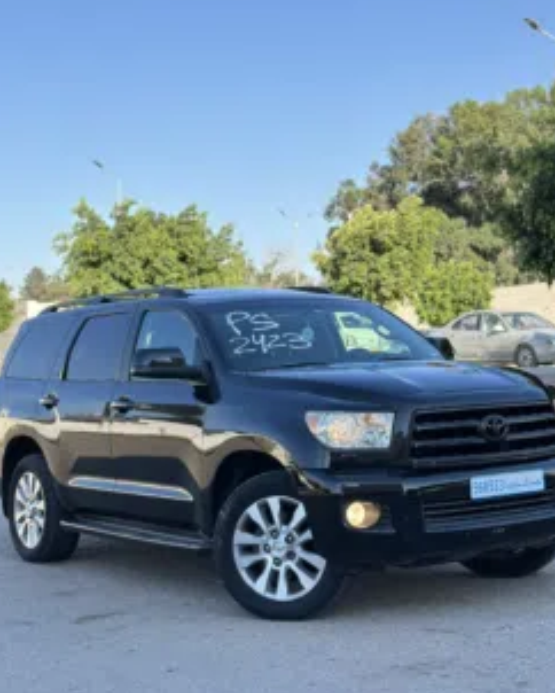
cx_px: 294
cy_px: 312
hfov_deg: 24.6
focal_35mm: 62
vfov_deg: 30.4
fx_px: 1272
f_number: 1.78
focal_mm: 6.86
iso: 80
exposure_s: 1/1323
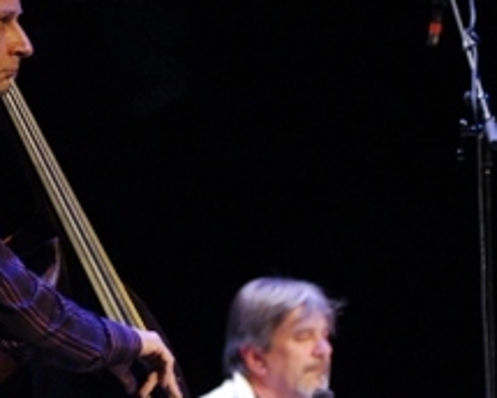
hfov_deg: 8.3
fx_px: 3442
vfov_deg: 6.6
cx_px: 199
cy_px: 245
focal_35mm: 234
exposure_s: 1/60
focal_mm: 80
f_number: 2.8
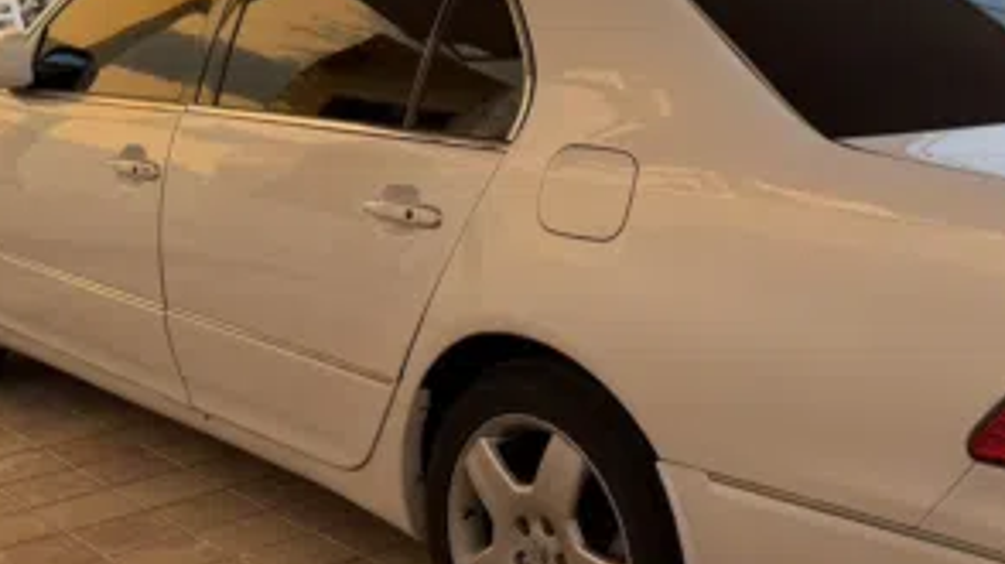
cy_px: 308
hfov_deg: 36.4
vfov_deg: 21.0
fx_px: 1518
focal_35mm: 57
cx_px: 646
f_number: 1.78
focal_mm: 6.76
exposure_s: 1/501
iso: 80
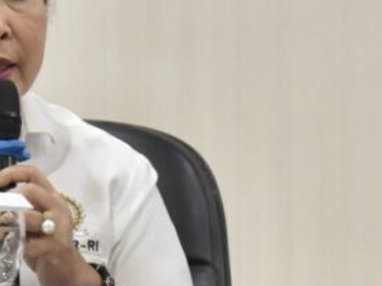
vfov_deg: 4.7
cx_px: -19
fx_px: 3517
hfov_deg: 6.2
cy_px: 89
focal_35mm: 319
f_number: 5.6
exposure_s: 1/100
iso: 5000
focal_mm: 120
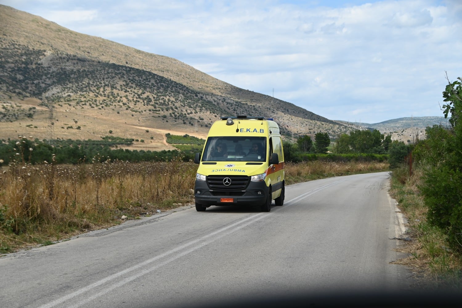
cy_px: 154
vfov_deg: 19.7
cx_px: 231
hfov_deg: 29.2
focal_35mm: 69
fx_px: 885
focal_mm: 46
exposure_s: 1/400
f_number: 7.1
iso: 100
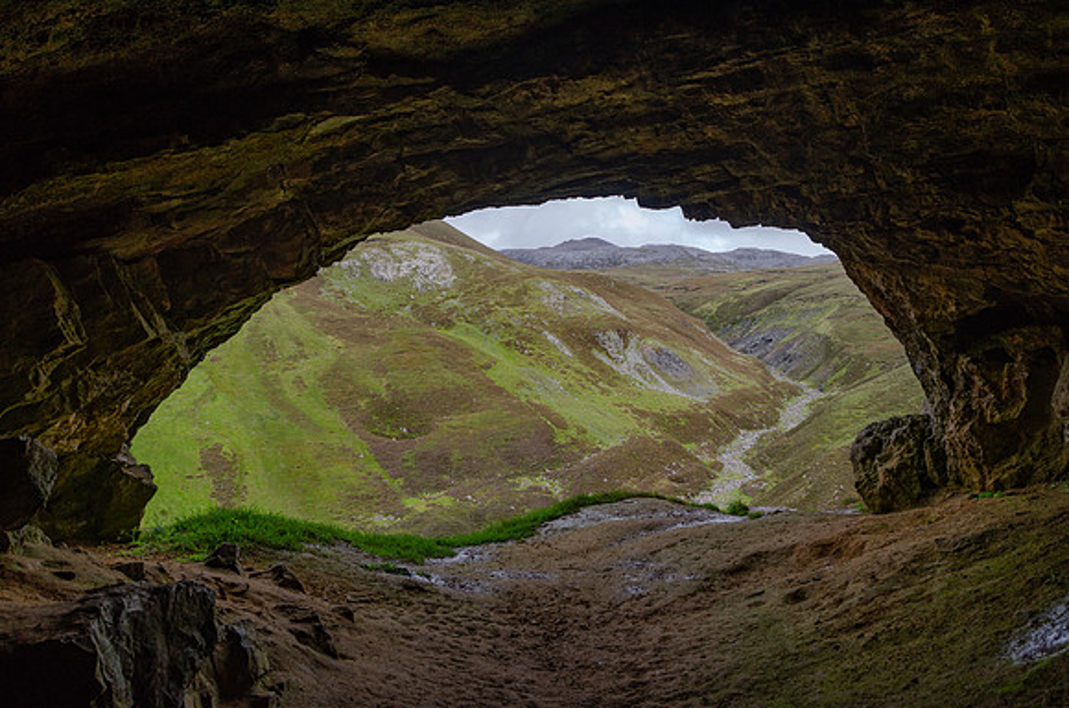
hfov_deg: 67.5
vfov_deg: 47.7
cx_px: 534
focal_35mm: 27
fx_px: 800
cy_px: 354
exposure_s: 1/200
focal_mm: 18
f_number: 6.3
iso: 200
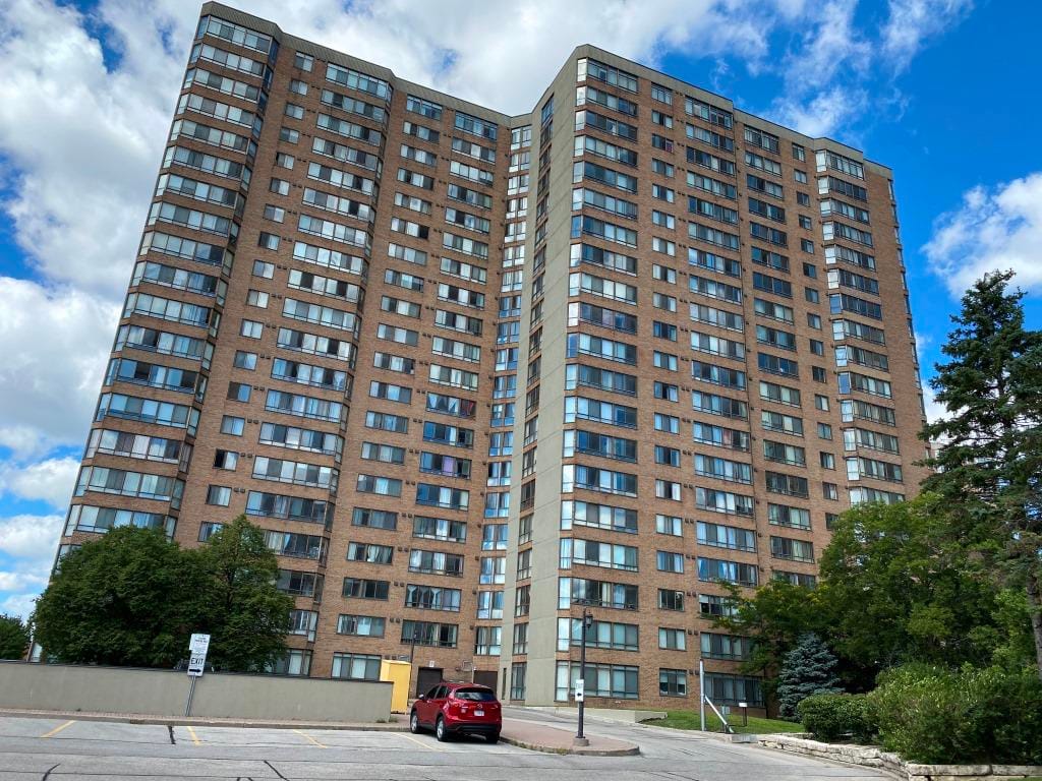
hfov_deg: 67.3
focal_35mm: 26
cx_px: 521
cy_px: 390
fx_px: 783
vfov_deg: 53.1
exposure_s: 1/1346
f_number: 1.8
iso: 32
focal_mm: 4.25
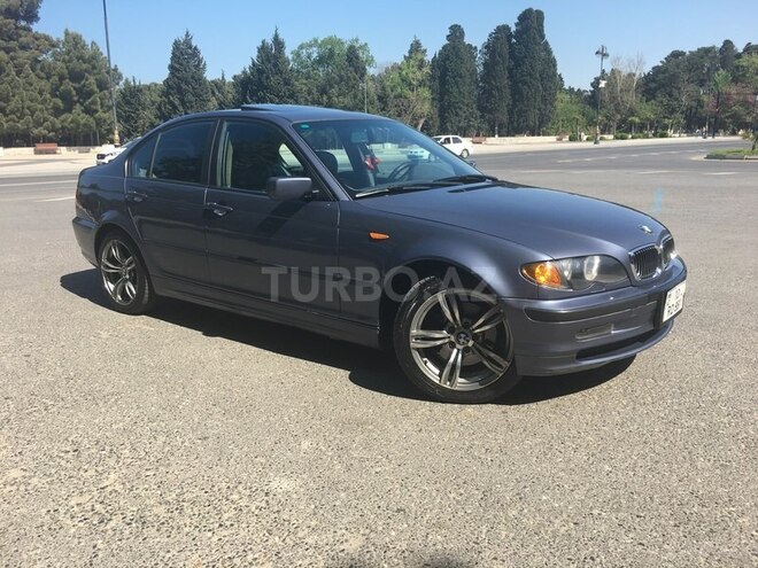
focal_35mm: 29
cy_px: 284
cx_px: 379
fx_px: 635
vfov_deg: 48.2
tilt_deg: -11.5
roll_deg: +0.3
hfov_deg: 61.7
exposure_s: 1/999
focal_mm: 4.15
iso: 25
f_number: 2.2
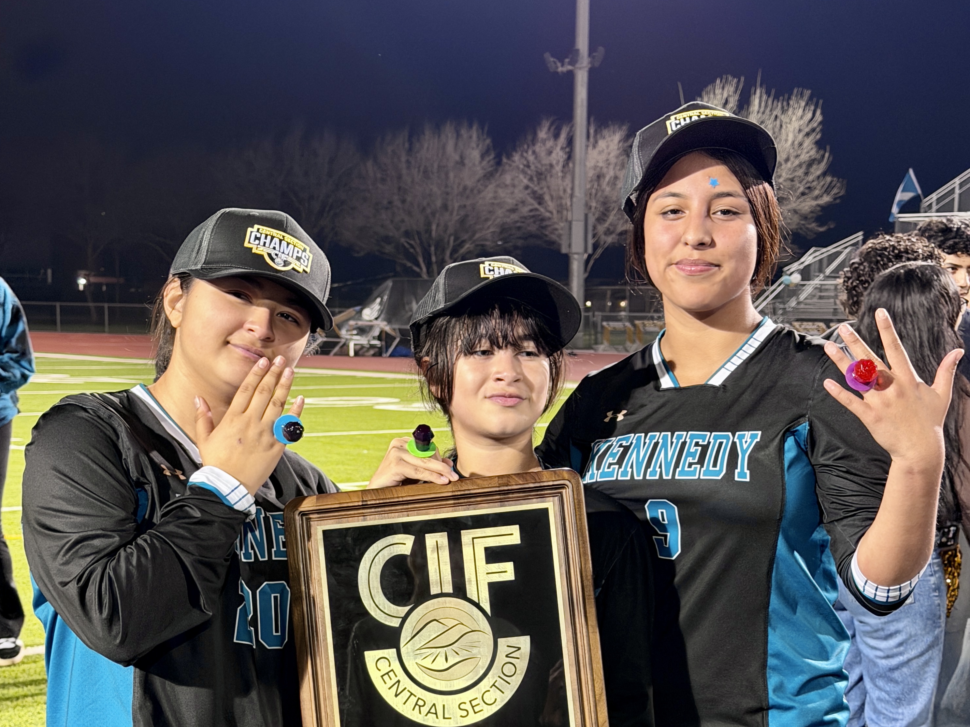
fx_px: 1821
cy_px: 558
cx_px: 478
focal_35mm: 65
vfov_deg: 22.3
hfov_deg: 29.8
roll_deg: -0.8
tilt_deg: -7.7
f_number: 1.78
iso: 200
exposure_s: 1/60
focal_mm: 6.76
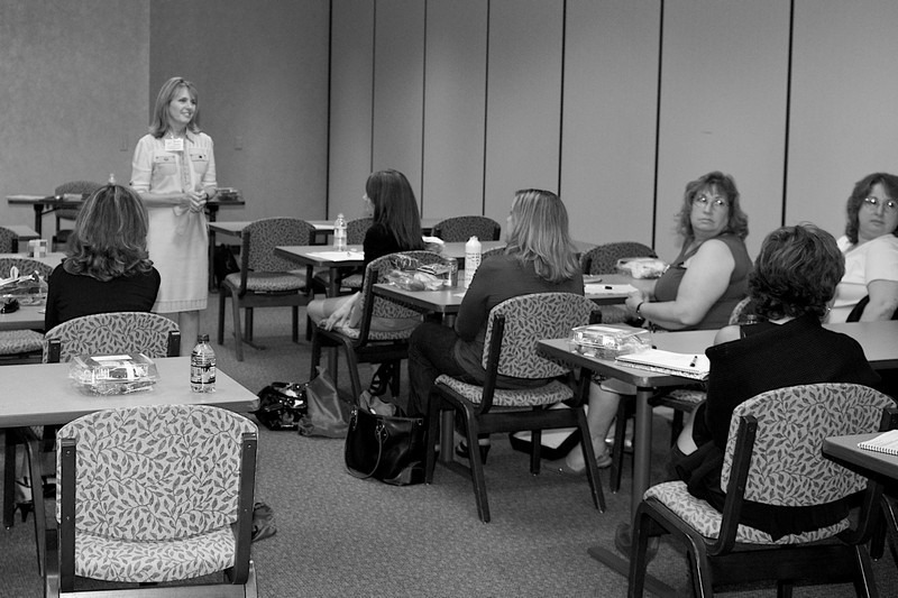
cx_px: 449
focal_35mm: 36
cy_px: 299
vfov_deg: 36.9
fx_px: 898
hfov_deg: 53.1
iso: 400
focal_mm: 24
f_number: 2.8
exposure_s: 1/160
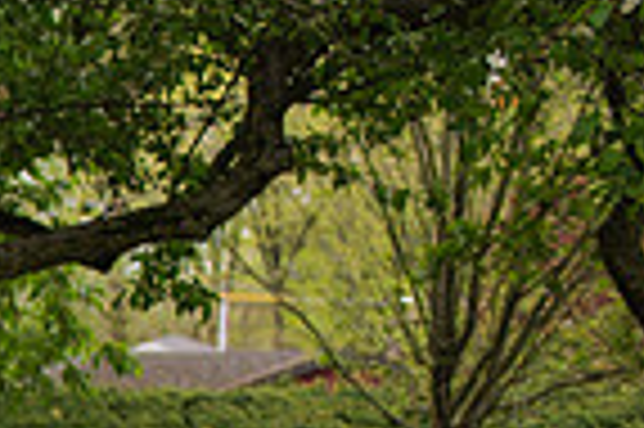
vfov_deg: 7.5
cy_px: 755
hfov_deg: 10.1
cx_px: -908
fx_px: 3163
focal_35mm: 177
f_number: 3.2
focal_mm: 35
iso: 320
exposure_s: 1/640
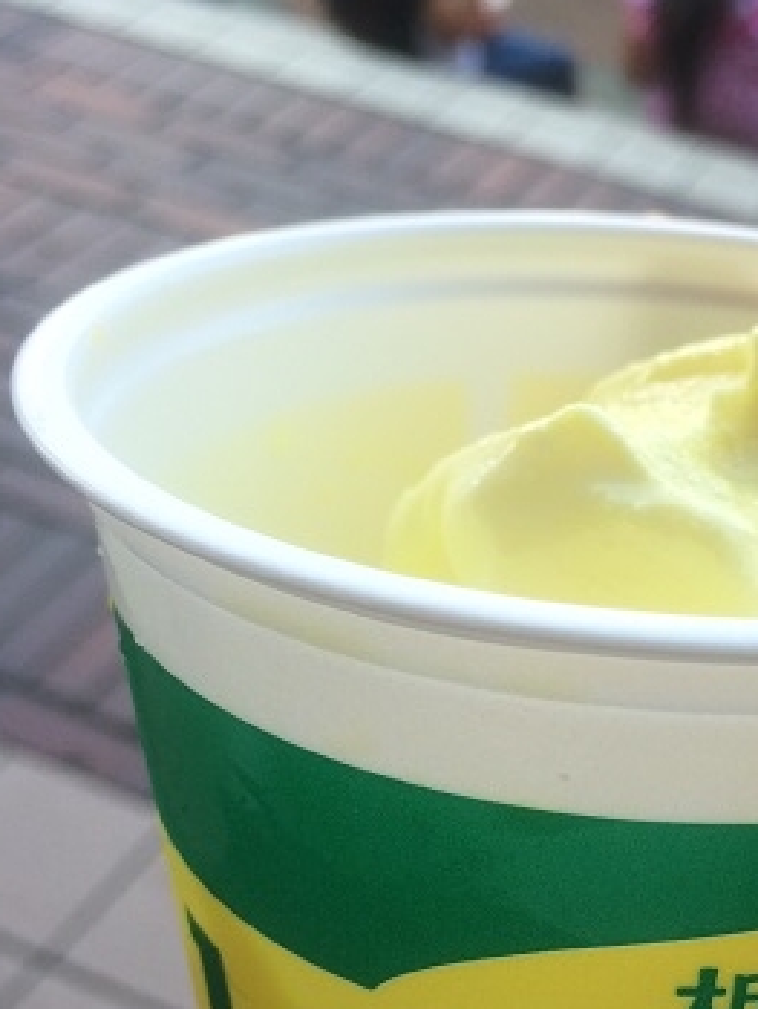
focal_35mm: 58
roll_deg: -4.8
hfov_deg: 24.8
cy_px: 637
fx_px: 1691
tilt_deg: -43.6
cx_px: 627
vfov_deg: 33.0
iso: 32
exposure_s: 1/260
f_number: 2.2
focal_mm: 4.15
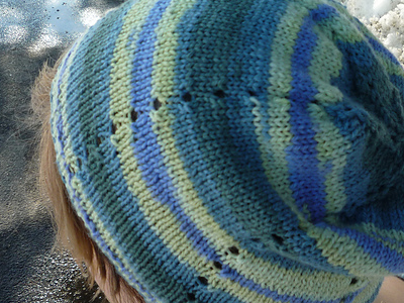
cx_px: 260
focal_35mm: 48
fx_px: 560
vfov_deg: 30.2
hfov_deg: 39.3
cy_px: 170
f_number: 4
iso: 100
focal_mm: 5.2
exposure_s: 1/200
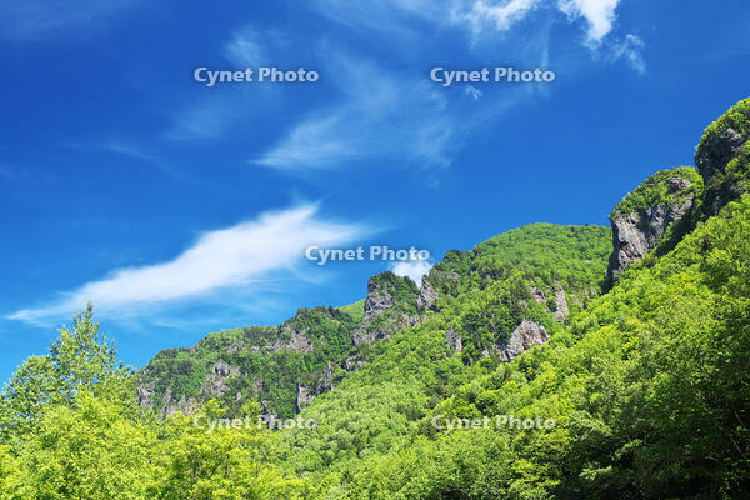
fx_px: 729
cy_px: 250
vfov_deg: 37.9
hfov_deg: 54.4
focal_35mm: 35
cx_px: 375
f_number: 10
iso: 100
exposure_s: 1/25
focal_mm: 35
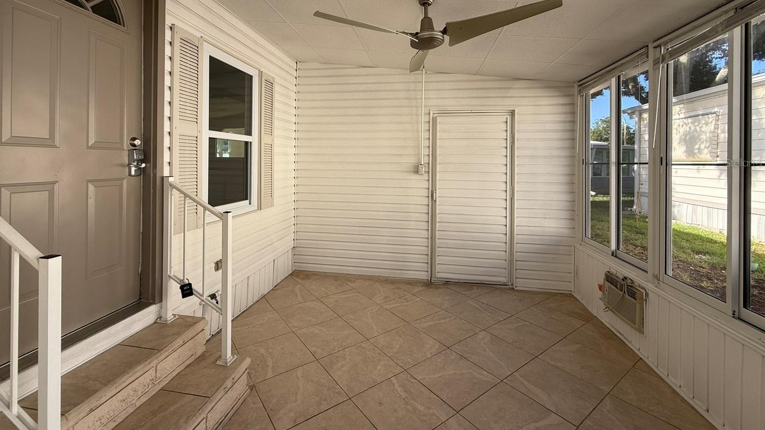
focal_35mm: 16
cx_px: 371
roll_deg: -0.8
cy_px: 162
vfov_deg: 66.1
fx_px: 325
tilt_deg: +0.6
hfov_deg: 99.3
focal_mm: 2.22
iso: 50
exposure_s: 1/277
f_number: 2.2
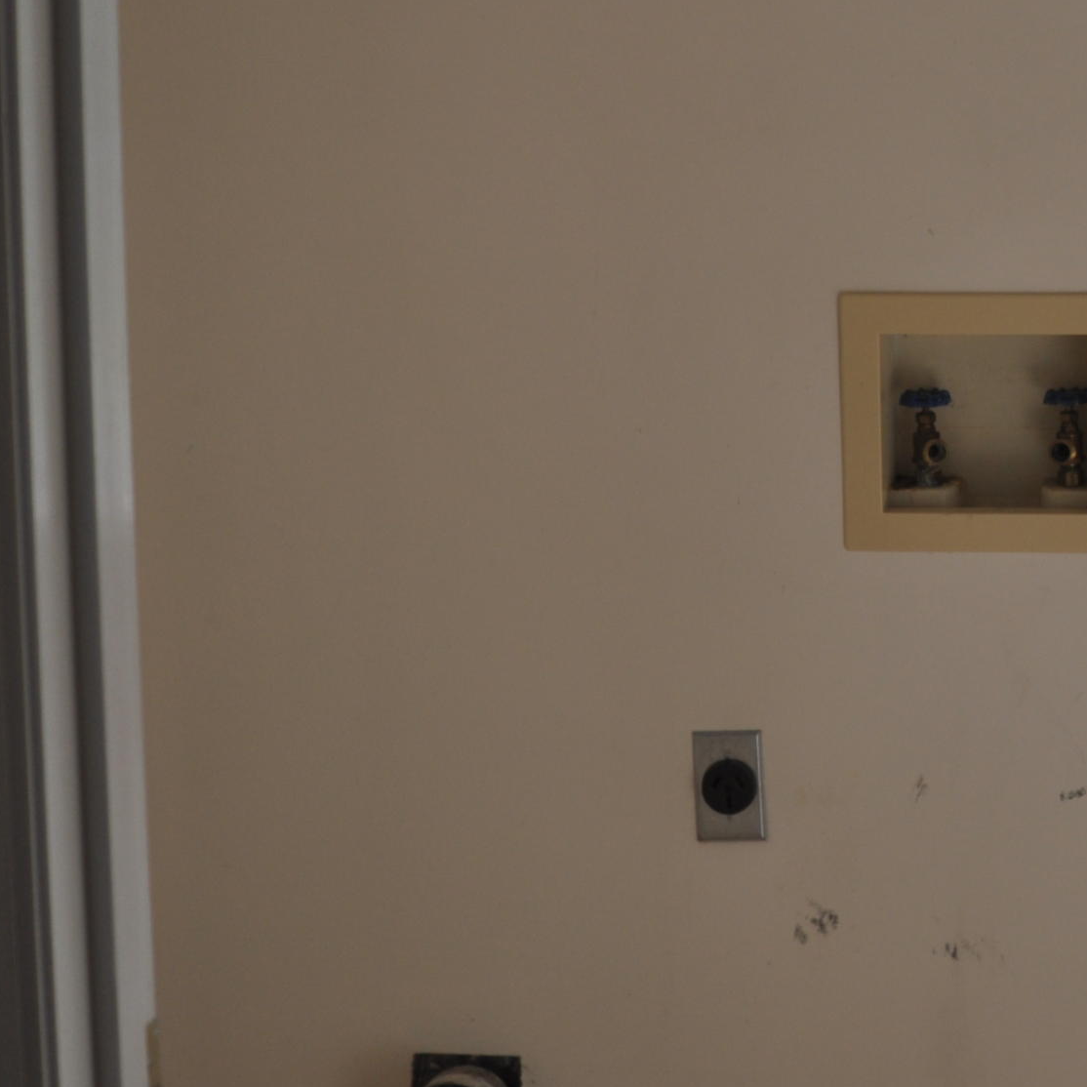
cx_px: 1191
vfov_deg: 18.0
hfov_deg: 17.5
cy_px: 344
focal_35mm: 96
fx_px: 3411
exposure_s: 1/500
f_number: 3.5
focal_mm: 28
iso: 200
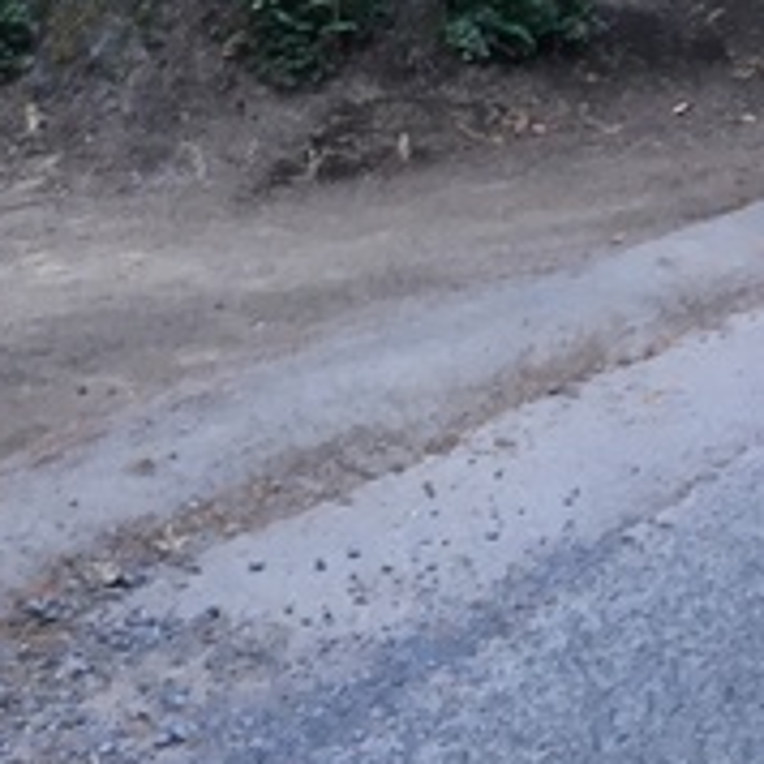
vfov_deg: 16.3
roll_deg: +1.9
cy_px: -431
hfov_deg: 17.9
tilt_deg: +2.3
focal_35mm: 96
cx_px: 120
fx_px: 2397
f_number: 2.2
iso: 50
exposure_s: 1/30
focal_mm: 4.15
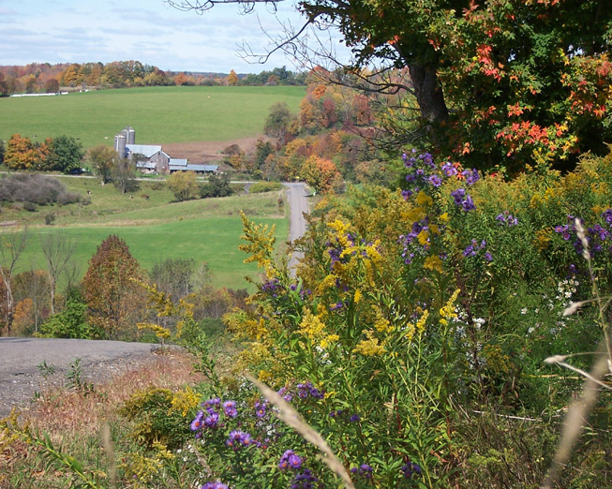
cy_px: 244
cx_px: 296
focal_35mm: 113
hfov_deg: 17.0
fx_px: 2046
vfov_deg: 13.6
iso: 80
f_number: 5.6
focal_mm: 18
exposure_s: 1/350
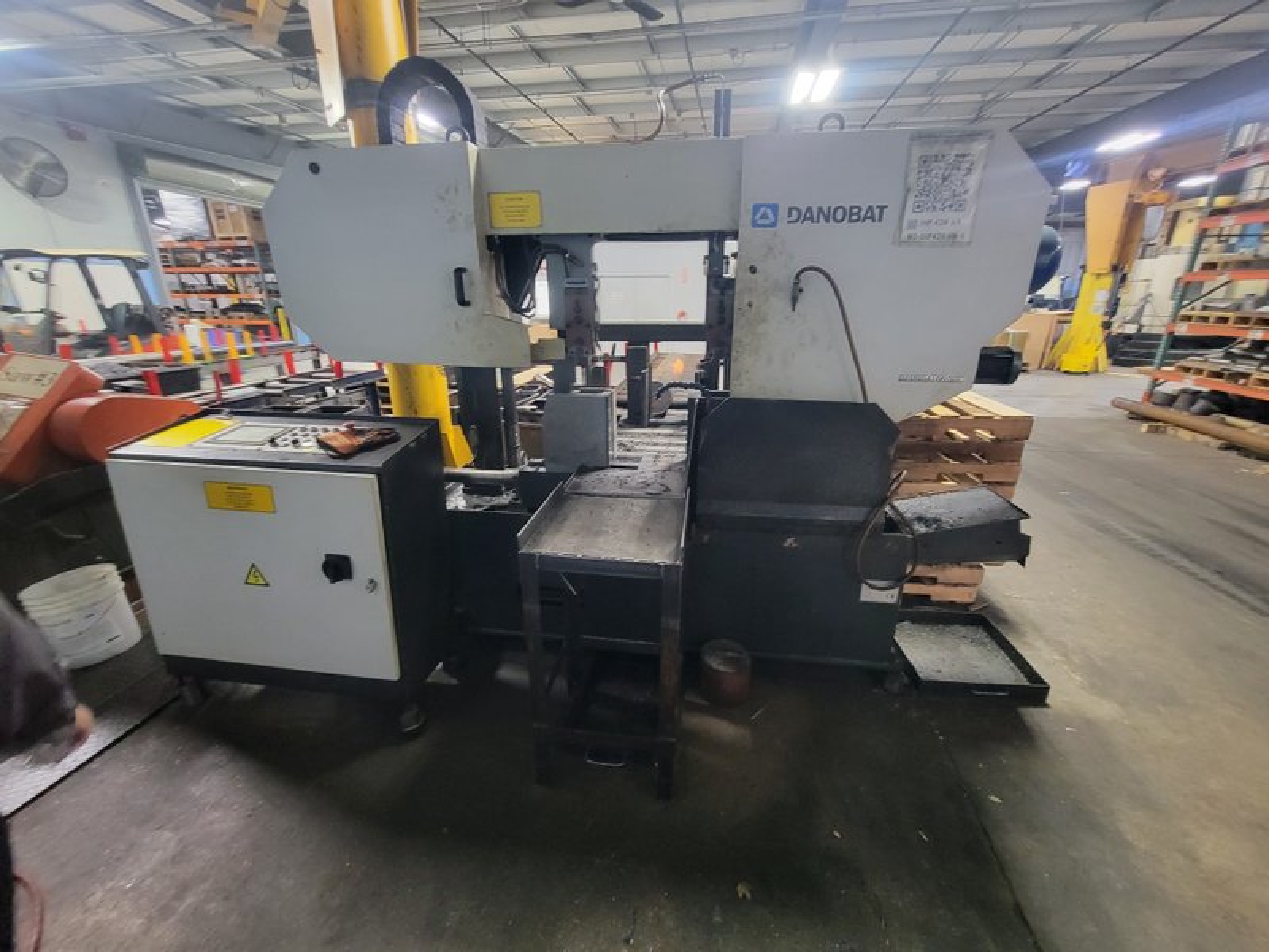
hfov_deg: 106.2
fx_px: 477
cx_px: 634
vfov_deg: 89.9
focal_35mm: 13
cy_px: 476
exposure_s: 1/24
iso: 800
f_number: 2.2
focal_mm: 2.2
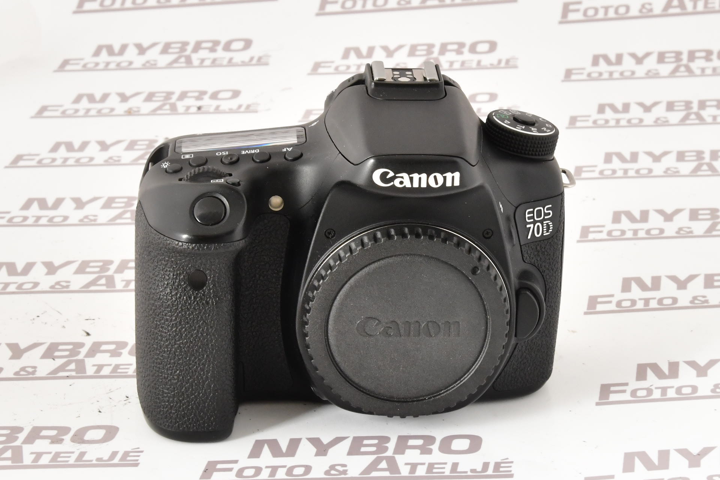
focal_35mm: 50
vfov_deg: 27.0
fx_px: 1000
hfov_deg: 39.6
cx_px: 360
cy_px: 240
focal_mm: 50
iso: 1600
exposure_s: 1/125
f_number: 14
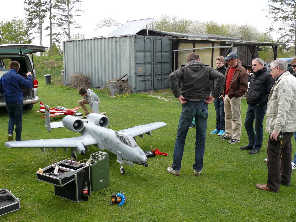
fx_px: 299
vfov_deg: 40.7
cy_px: 111
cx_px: 148
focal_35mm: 35
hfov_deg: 52.6
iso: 100
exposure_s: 1/200
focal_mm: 7.4
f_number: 4.5
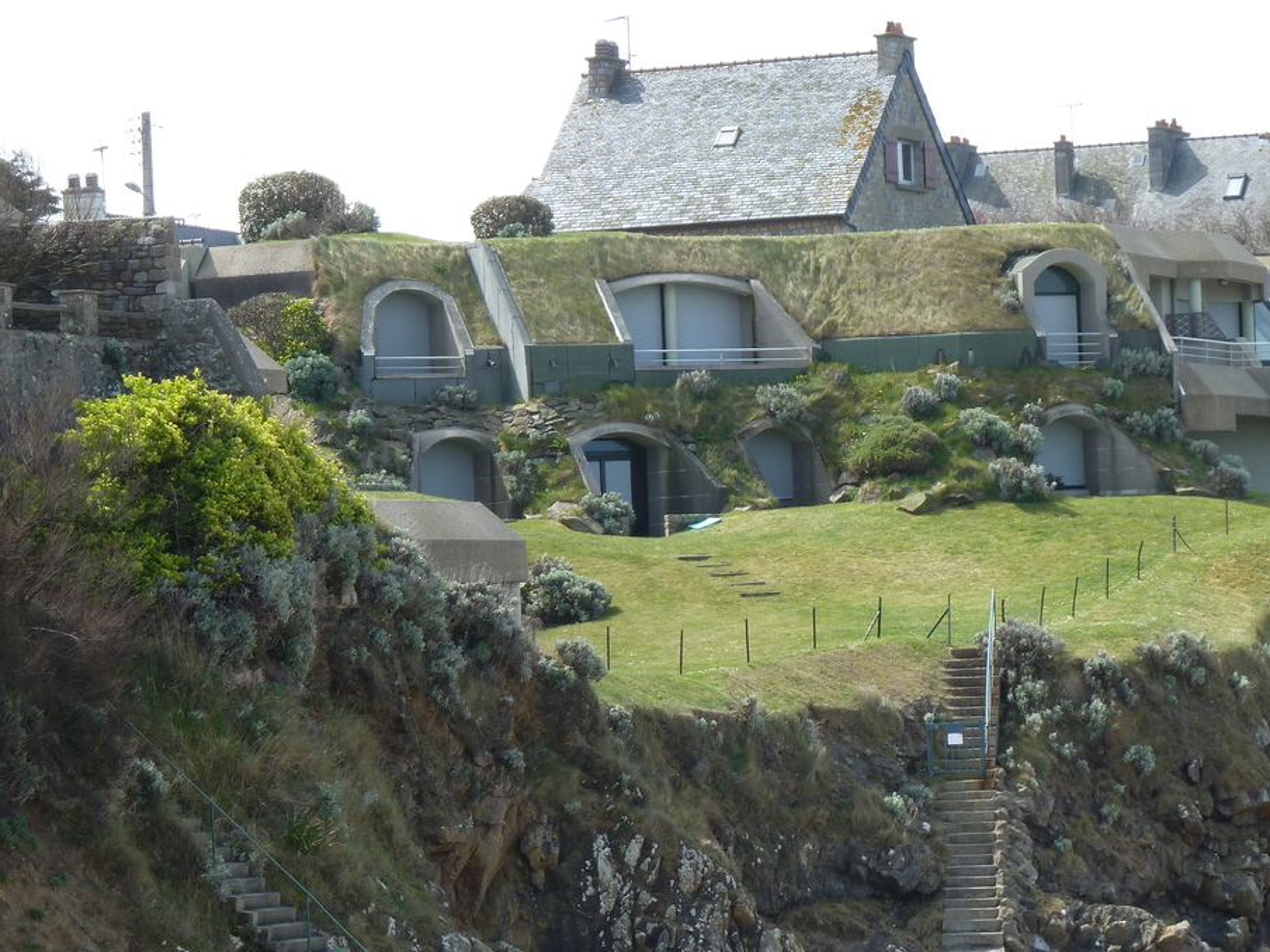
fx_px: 5797
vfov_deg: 9.4
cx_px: 752
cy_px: 602
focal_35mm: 158
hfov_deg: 12.5
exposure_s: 1/200
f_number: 4.4
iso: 80
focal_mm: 19.5
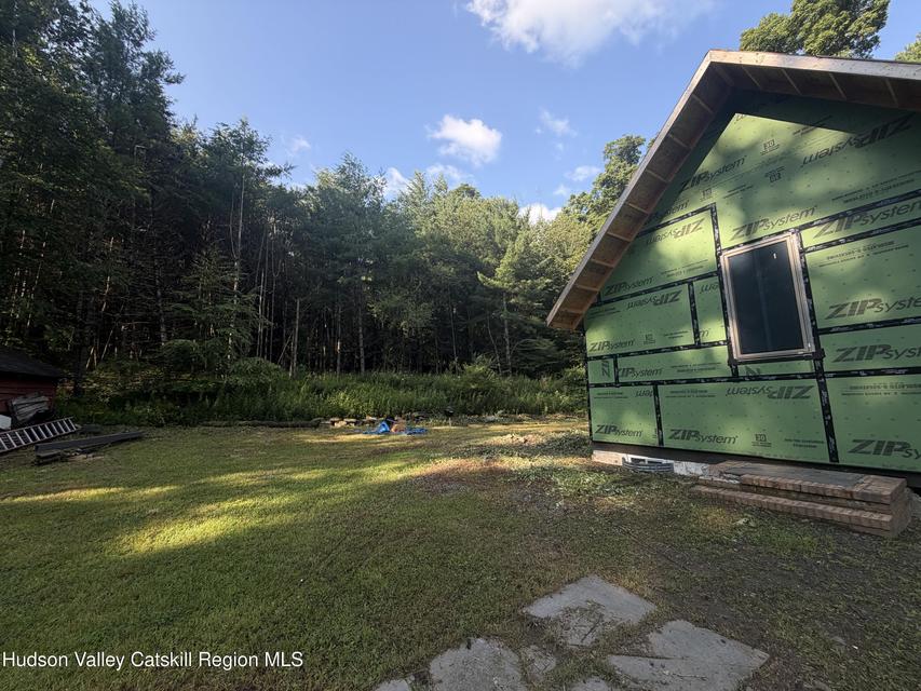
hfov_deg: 102.1
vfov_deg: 85.7
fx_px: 373
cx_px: 460
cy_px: 346
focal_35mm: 14
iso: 50
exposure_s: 1/502
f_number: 2.2
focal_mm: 2.22
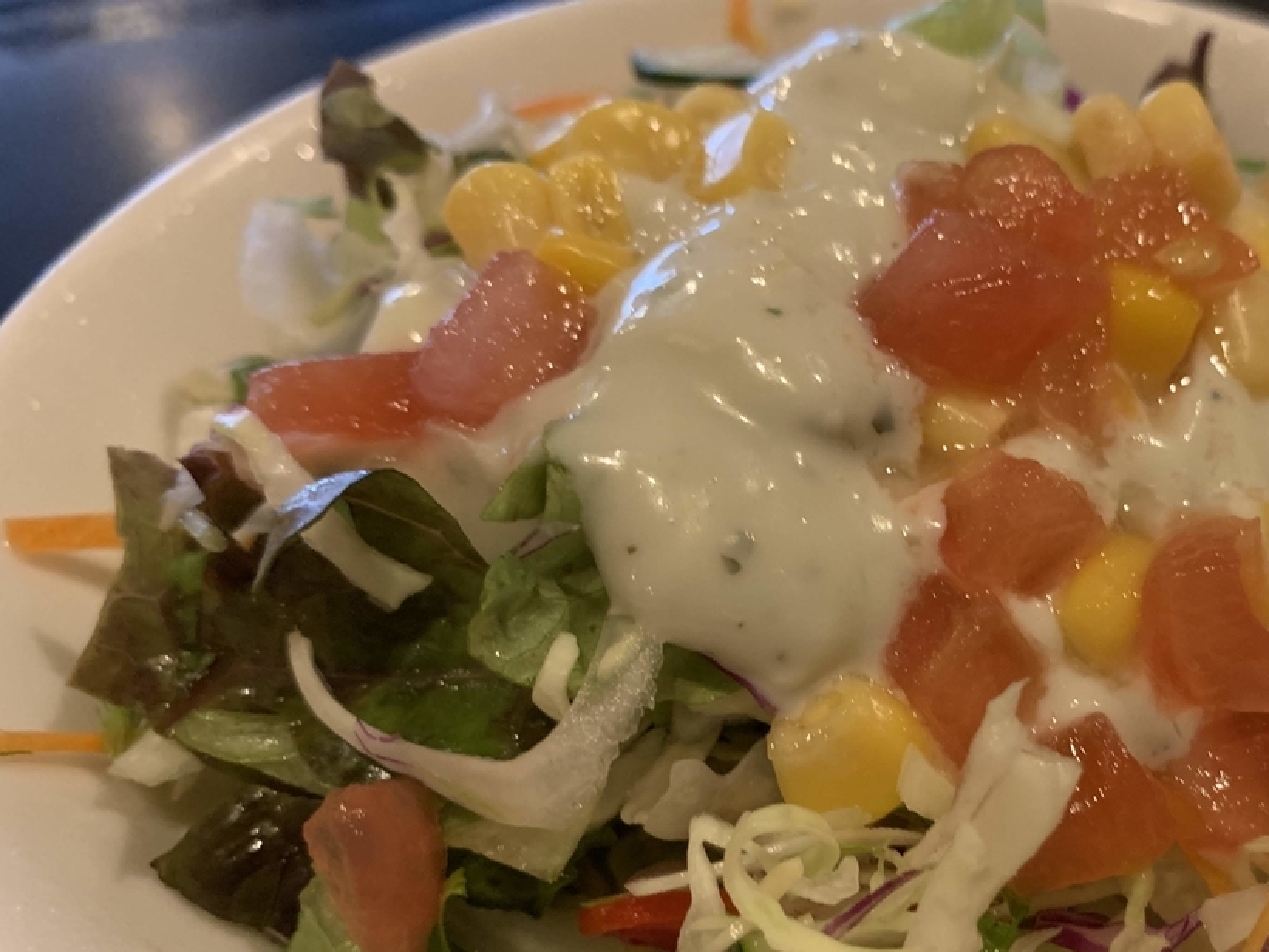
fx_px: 1393
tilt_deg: -46.8
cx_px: 881
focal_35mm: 38
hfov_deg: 47.9
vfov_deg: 37.4
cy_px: 618
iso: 500
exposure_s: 1/30
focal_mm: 4.25
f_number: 1.8
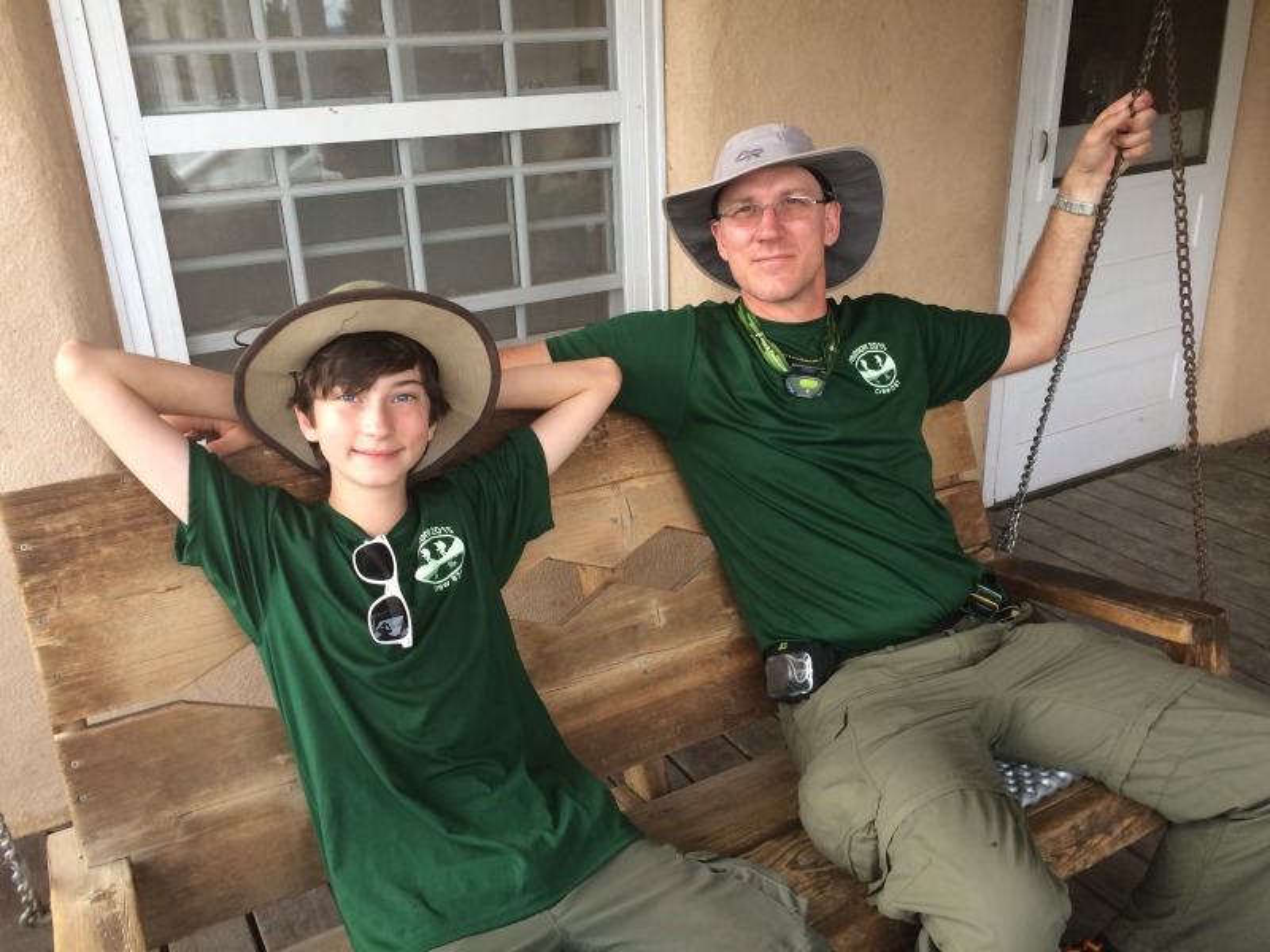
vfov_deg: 48.2
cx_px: 635
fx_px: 1064
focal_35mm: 29
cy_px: 476
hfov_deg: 61.7
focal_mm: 4.15
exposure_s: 1/40
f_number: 2.2
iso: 32
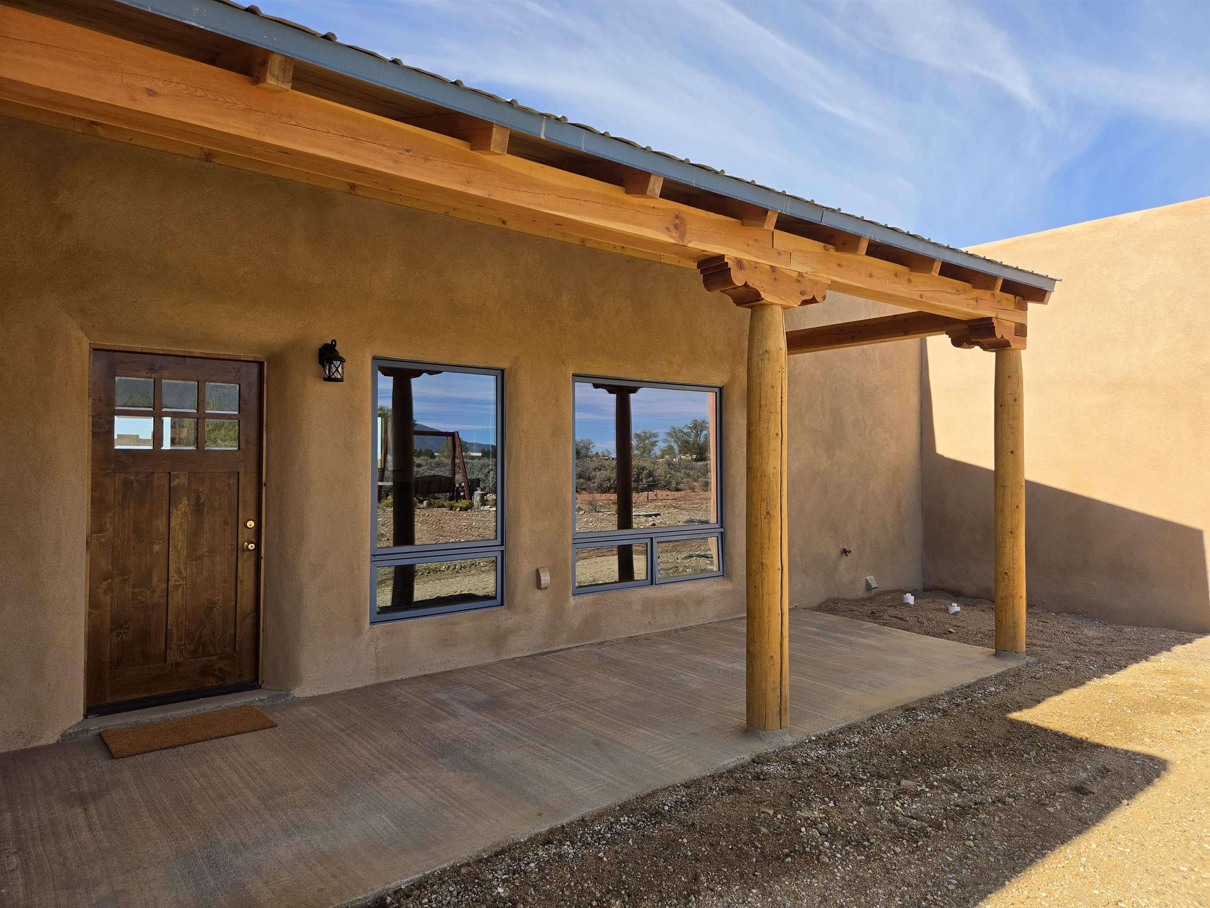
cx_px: 605
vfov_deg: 58.9
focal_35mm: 23
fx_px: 804
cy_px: 454
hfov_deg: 73.9
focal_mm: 5.4
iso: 80
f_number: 1.8
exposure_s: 1/3211
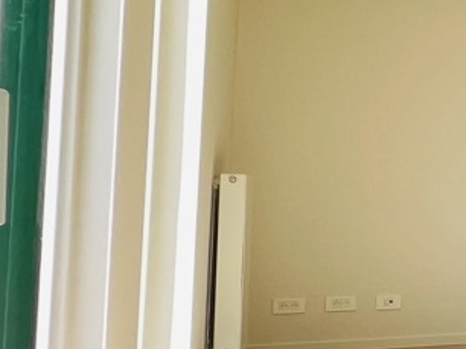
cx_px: 1075
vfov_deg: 21.6
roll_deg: -0.3
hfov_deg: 15.9
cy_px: 168
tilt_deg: +2.9
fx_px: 915
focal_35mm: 68
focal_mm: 1.57
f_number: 1.8
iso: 32
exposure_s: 1/173
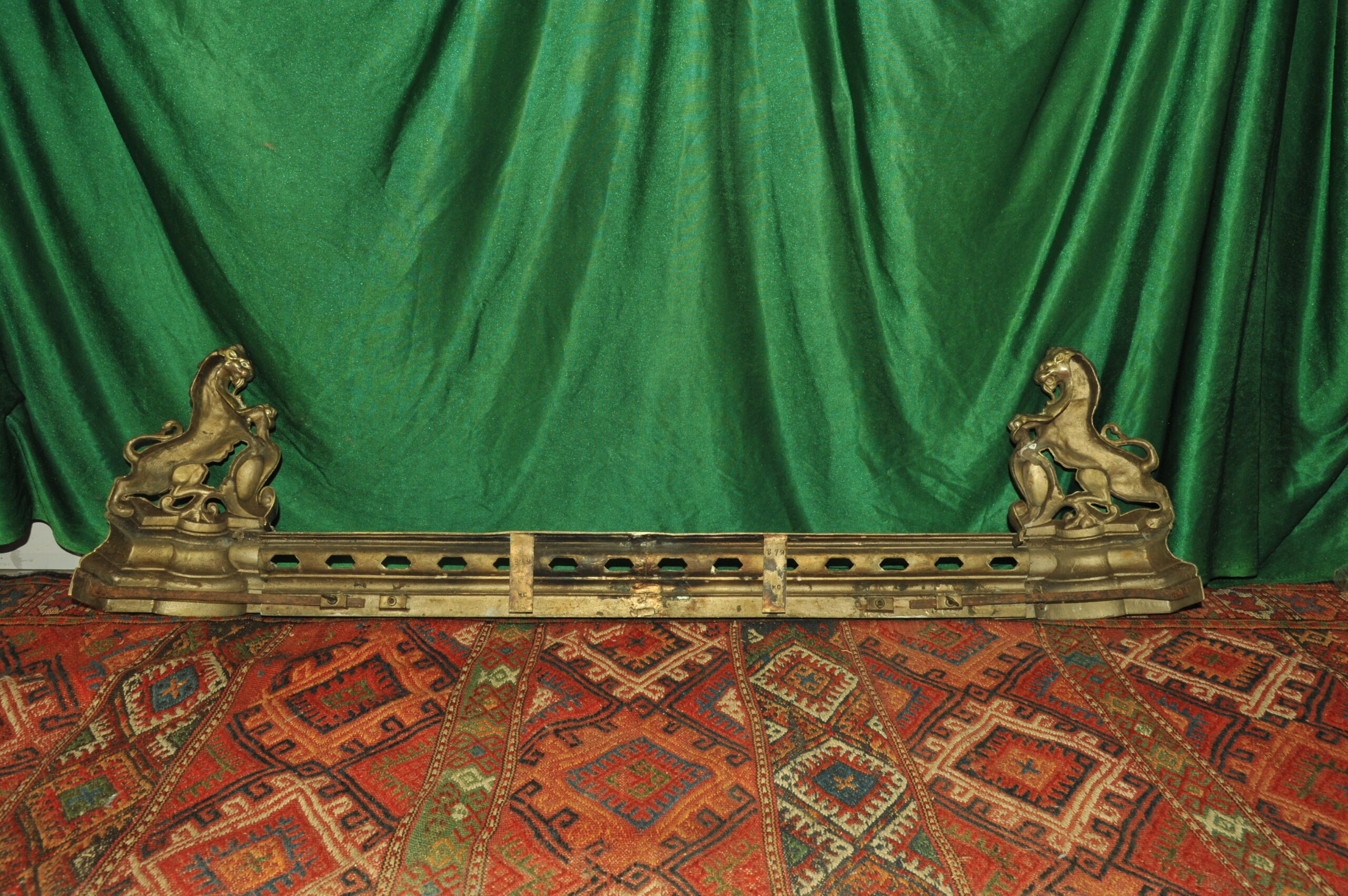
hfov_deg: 60.3
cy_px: 448
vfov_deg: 42.3
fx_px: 1160
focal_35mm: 31
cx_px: 674
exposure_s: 1/60
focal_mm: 31
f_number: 10
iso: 1250
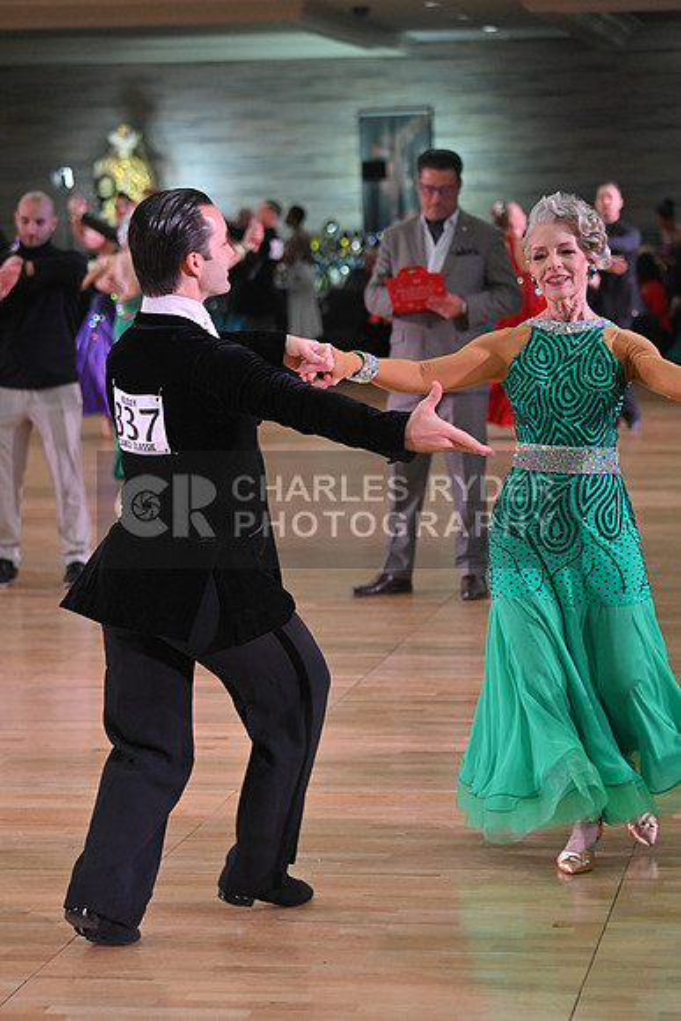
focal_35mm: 120
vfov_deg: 17.1
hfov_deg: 11.4
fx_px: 3403
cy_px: 510
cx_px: 340
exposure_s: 1/320
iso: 2500
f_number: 5
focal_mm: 120
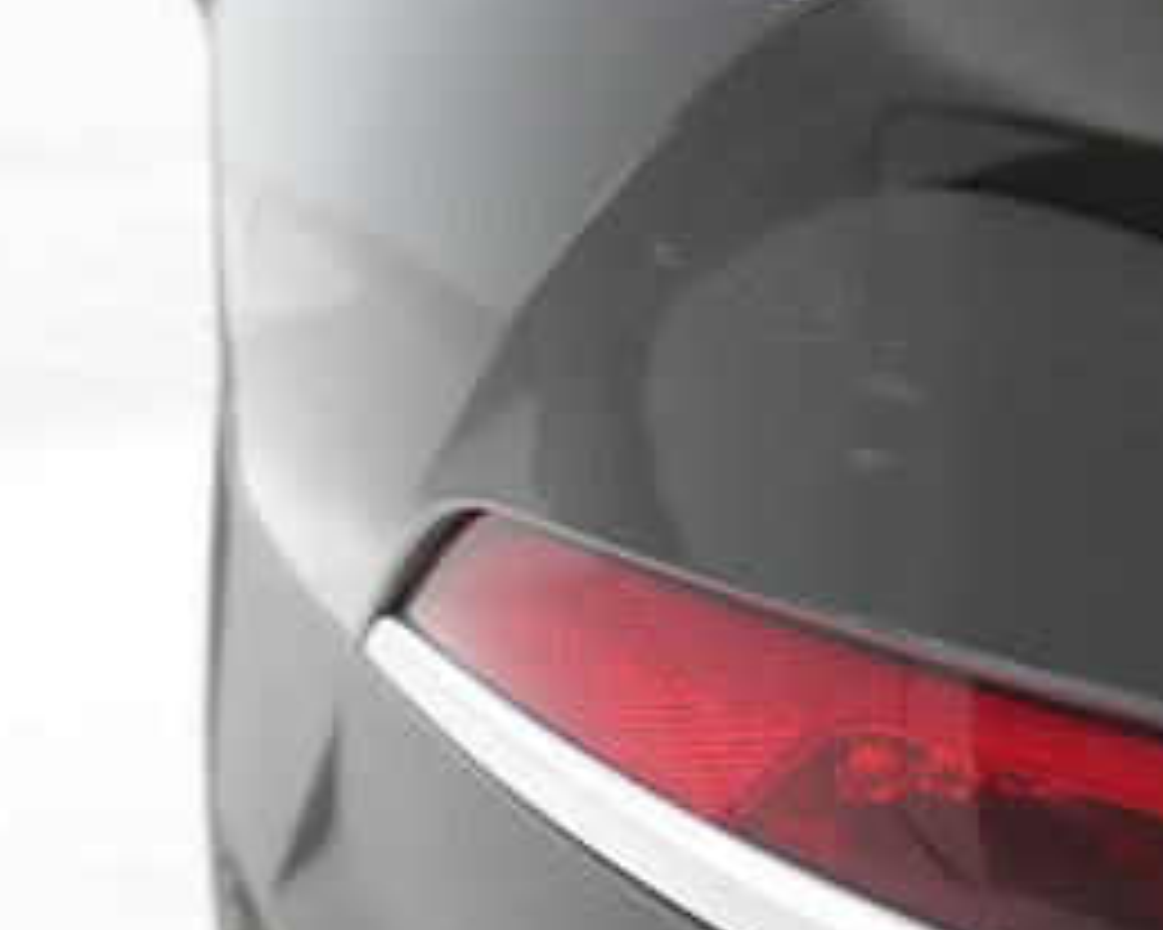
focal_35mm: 65
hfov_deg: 28.5
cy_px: 328
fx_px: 2236
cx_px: 225
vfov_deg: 23.4
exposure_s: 1/100
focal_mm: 28
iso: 5000
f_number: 4.5
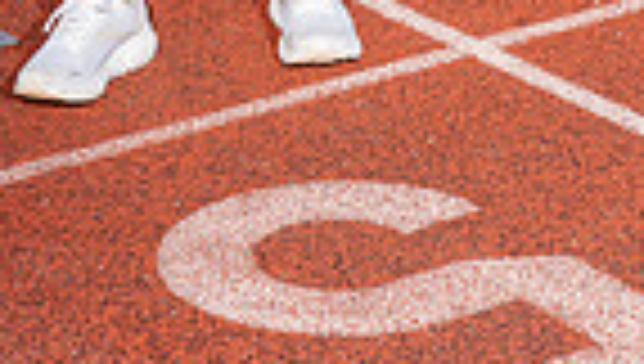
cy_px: -593
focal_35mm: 171
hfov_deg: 12.5
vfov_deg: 6.7
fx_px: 2925
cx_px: 194
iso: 100
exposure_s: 1/250
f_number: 8
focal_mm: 52
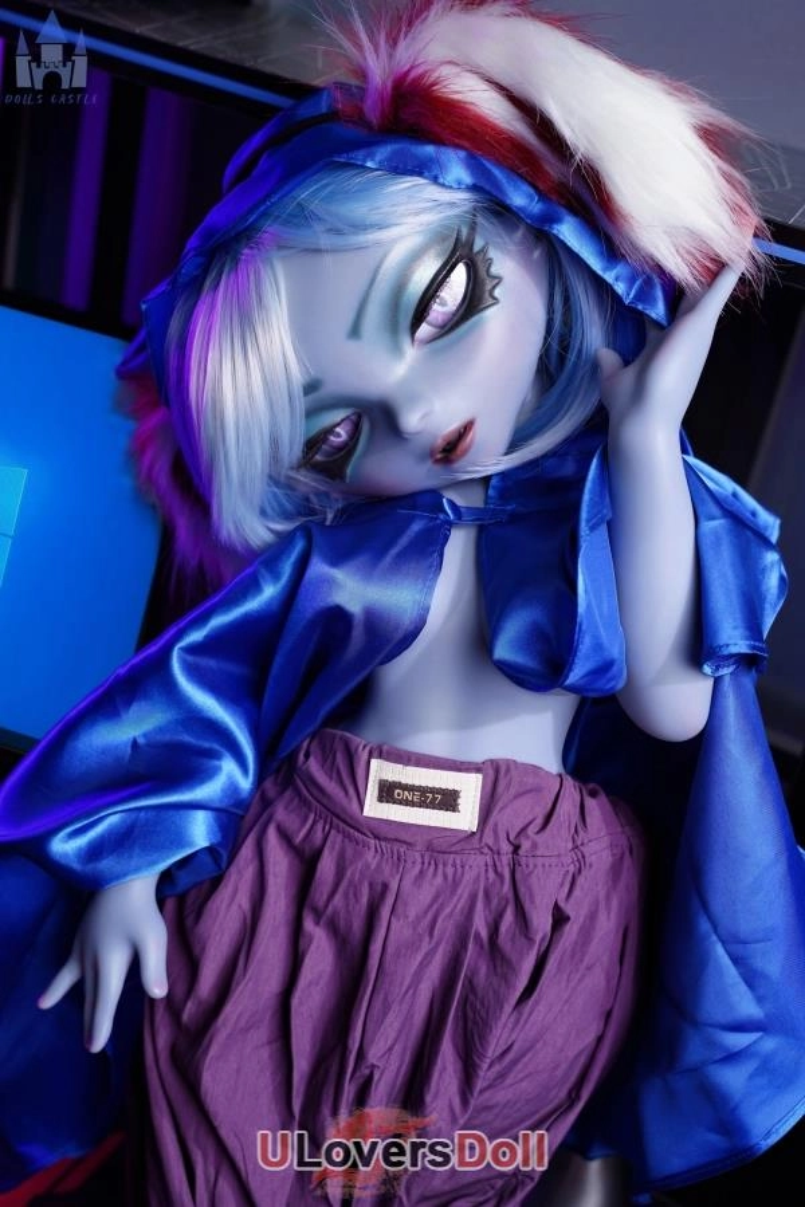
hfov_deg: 29.9
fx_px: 1509
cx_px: 402
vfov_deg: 43.6
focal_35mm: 45
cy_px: 604
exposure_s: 1/50
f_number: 5
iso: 250
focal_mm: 45
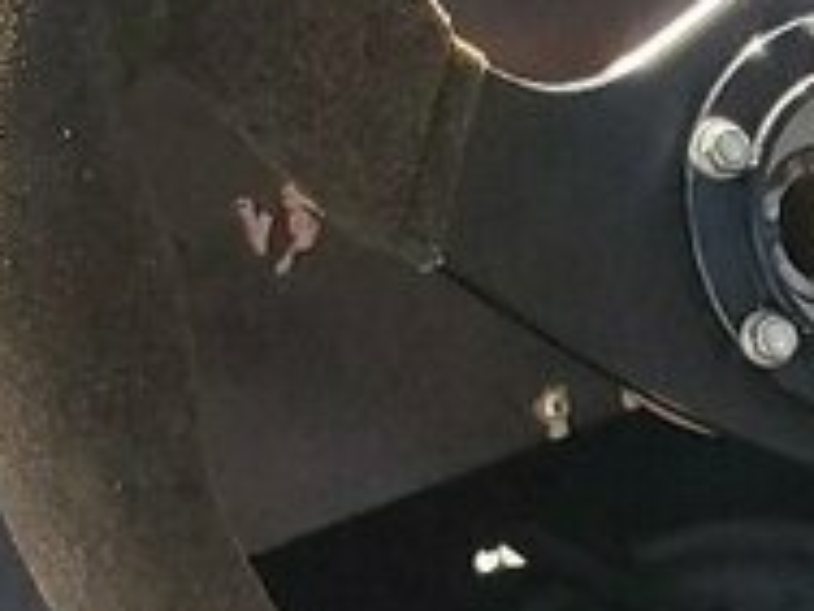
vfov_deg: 8.6
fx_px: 3904
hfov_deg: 10.2
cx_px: 2026
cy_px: 1135
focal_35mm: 166
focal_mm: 5.4
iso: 40
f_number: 1.8
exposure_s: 1/333
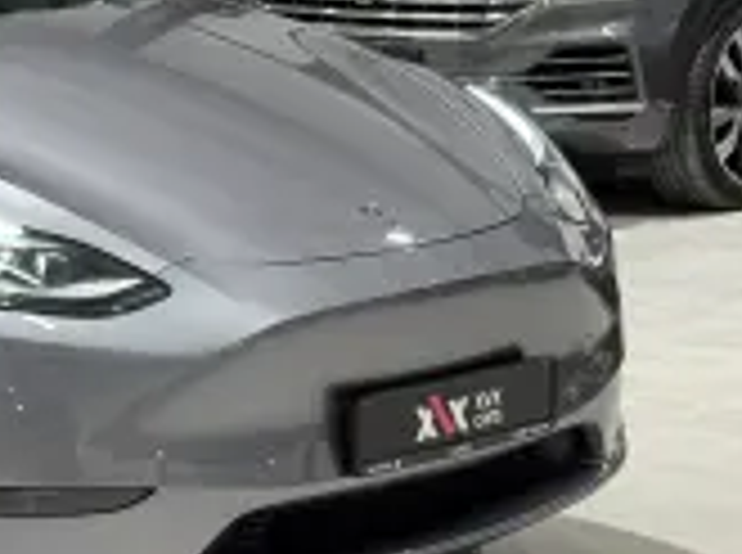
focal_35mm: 105
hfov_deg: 18.5
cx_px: 76
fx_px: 2246
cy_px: 257
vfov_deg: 14.0
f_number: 1.78
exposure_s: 1/100
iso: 250
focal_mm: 6.76
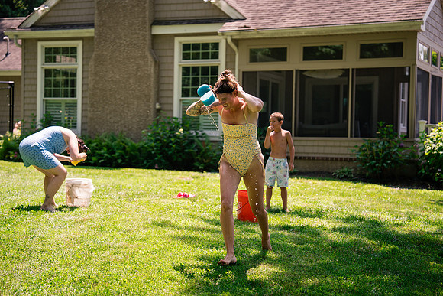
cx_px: 222
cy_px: 148
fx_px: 862
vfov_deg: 19.5
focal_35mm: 70
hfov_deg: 28.8
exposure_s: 1/1600
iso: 250
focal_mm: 70
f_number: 2.8
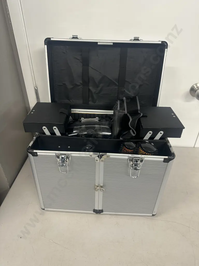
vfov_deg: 71.6
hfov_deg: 56.8
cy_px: 133
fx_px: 184
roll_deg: -0.5
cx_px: 100
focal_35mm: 24
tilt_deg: -33.9
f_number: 1.78
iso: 125
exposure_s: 1/50
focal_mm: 6.86
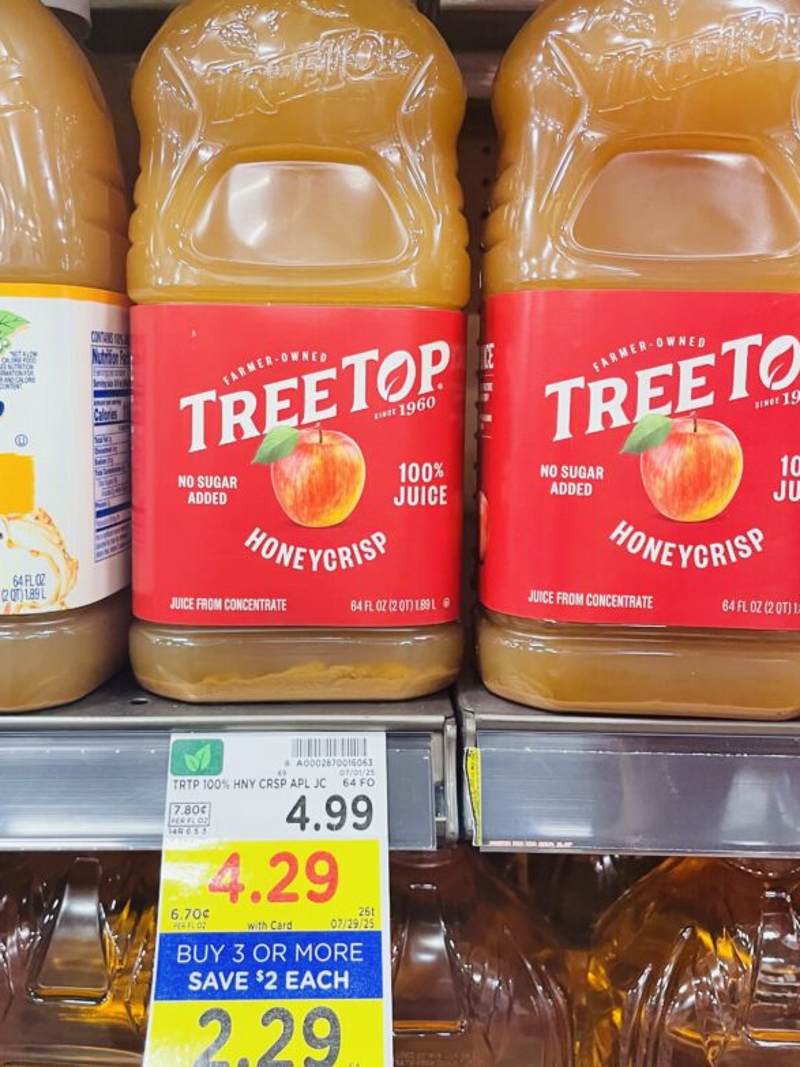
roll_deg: +1.5
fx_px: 1048
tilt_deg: -6.7
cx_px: 352
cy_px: 473
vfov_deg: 53.8
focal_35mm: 34
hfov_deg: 41.7
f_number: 1.6
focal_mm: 4.2
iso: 125
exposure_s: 1/60
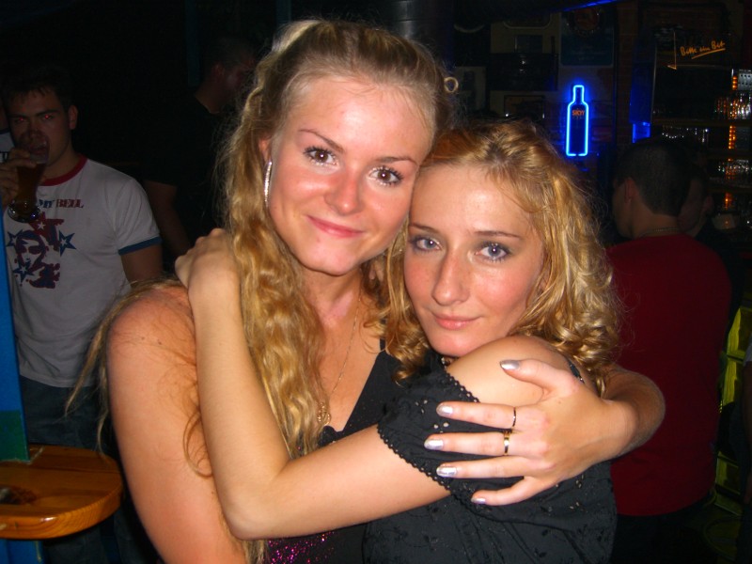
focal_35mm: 38
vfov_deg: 37.7
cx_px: 376
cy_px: 282
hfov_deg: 49.0
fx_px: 826
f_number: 2.8
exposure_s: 1/60
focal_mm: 7.9
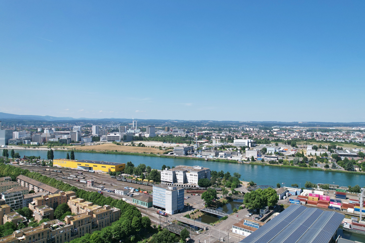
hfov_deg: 73.7
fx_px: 243
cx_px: 192
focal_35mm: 24
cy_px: 121
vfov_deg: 53.1
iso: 110
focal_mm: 8.38
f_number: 2.8
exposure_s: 1/2000
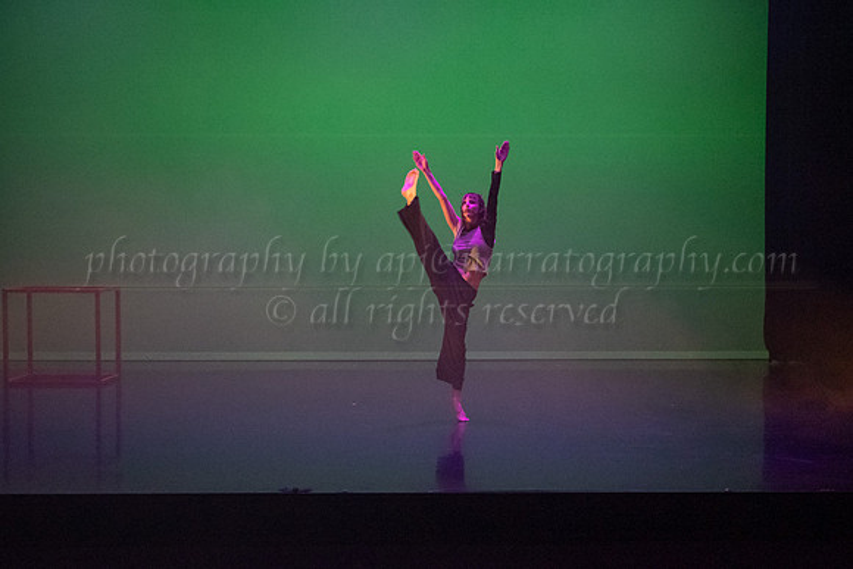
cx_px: 437
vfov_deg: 18.0
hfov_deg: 26.7
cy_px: 328
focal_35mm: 76
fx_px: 1800
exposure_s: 1/250
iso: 4000
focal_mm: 58
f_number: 3.2
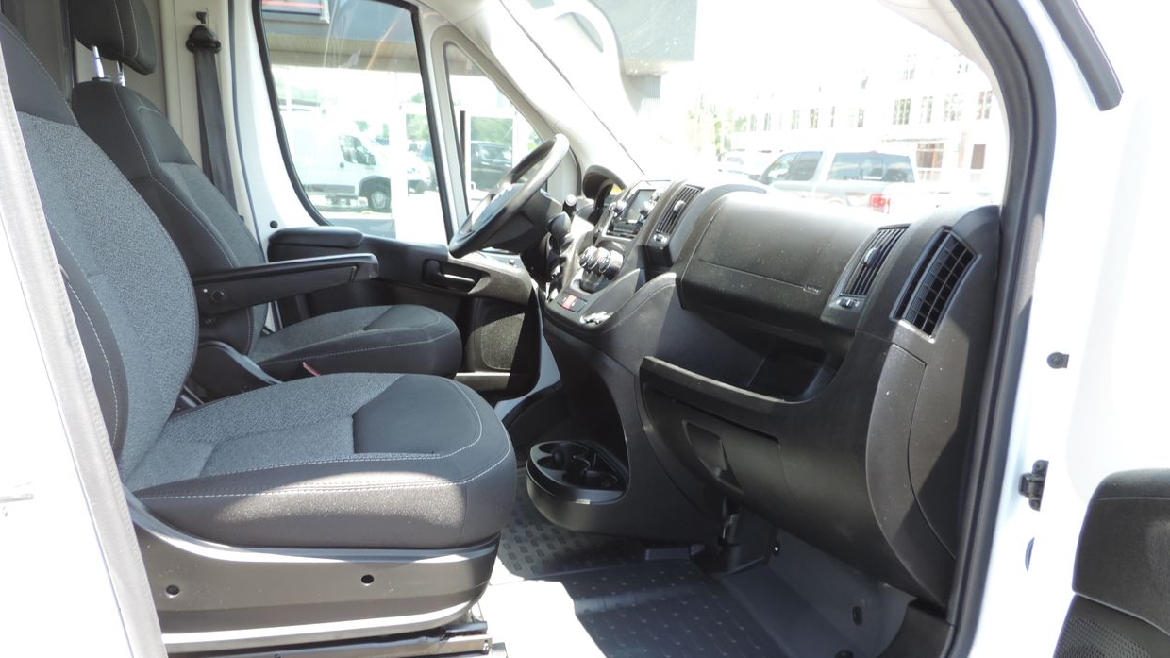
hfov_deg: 69.9
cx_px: 594
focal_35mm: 27
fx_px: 837
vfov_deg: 42.4
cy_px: 424
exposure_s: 1/60
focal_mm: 4.3
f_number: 3
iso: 80
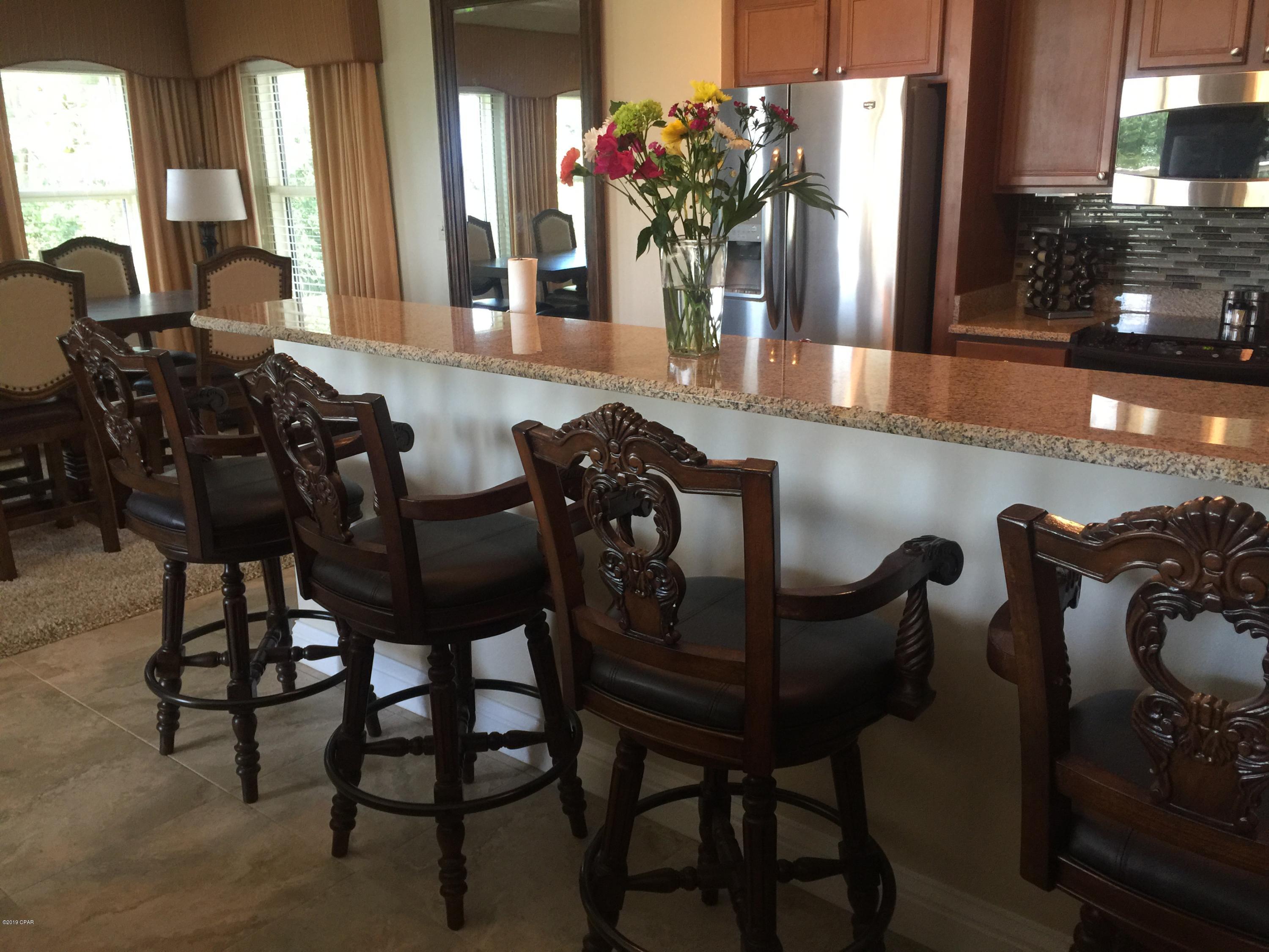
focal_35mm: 29
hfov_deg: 61.7
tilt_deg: -16.2
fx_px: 1063
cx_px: 634
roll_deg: +0.9
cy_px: 476
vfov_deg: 48.2
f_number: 2.2
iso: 80
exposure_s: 1/15
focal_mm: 4.15
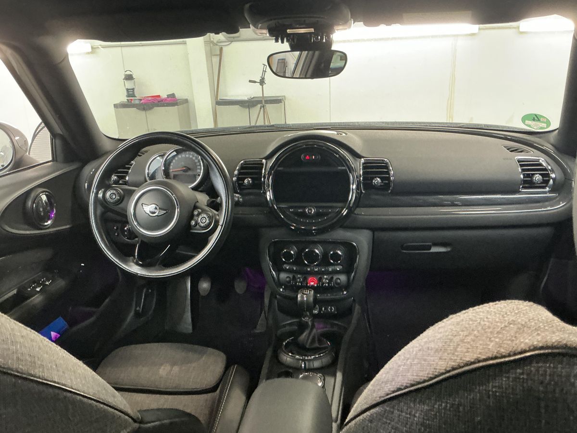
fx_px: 467
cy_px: 216
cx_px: 288
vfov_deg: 49.7
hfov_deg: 63.4
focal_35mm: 28
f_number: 1.8
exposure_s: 1/50
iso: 250
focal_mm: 3
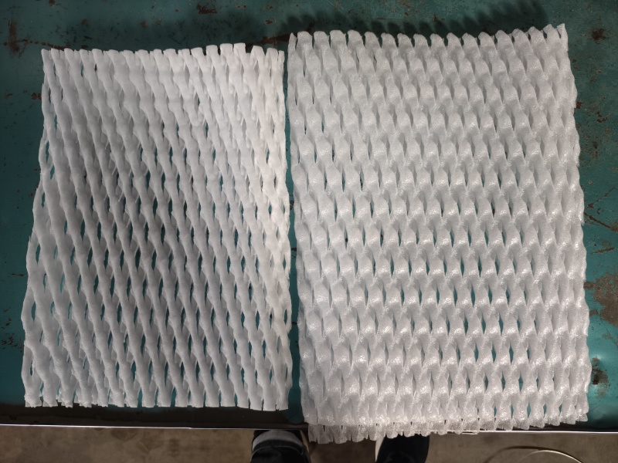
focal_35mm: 23
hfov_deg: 73.9
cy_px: 232
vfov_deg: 58.9
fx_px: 411
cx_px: 309
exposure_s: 1/50
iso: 1094
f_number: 1.57
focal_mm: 5.6
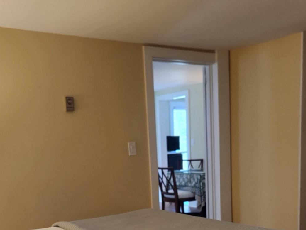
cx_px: 153
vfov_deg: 29.1
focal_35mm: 47
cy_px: 225
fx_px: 416
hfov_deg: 40.4
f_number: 1.8
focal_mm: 5.4
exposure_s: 1/120
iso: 250
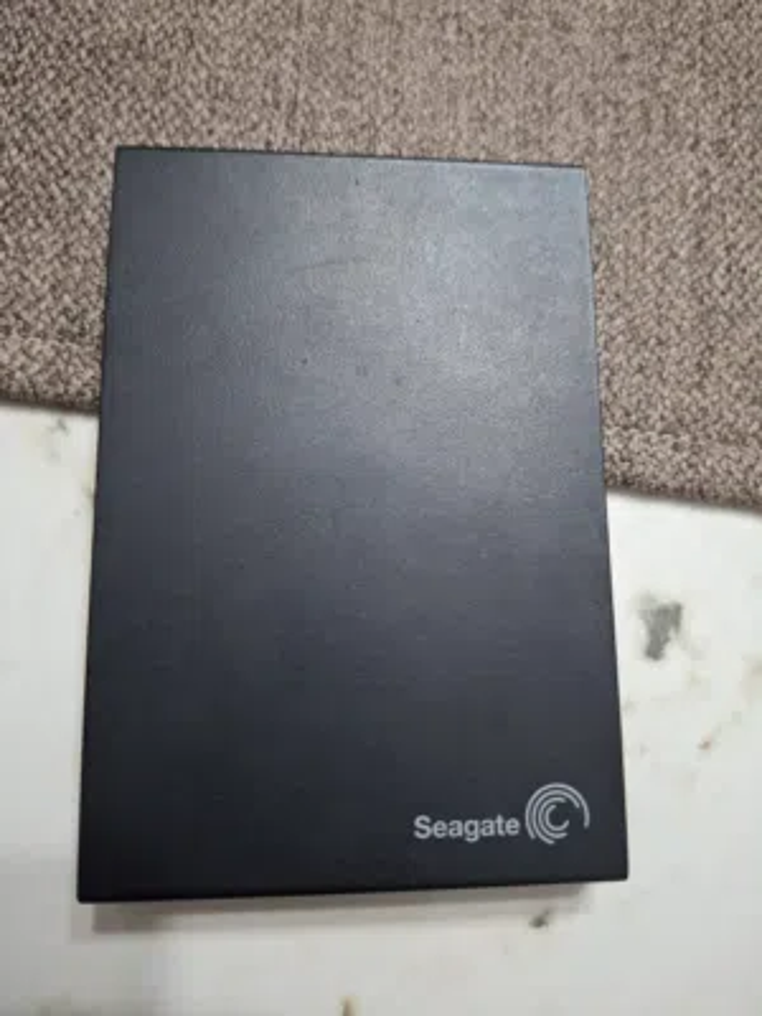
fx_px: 675
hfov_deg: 58.9
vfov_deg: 73.9
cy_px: 508
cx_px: 381
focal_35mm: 23
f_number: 1.8
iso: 250
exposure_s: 1/50
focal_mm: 5.54
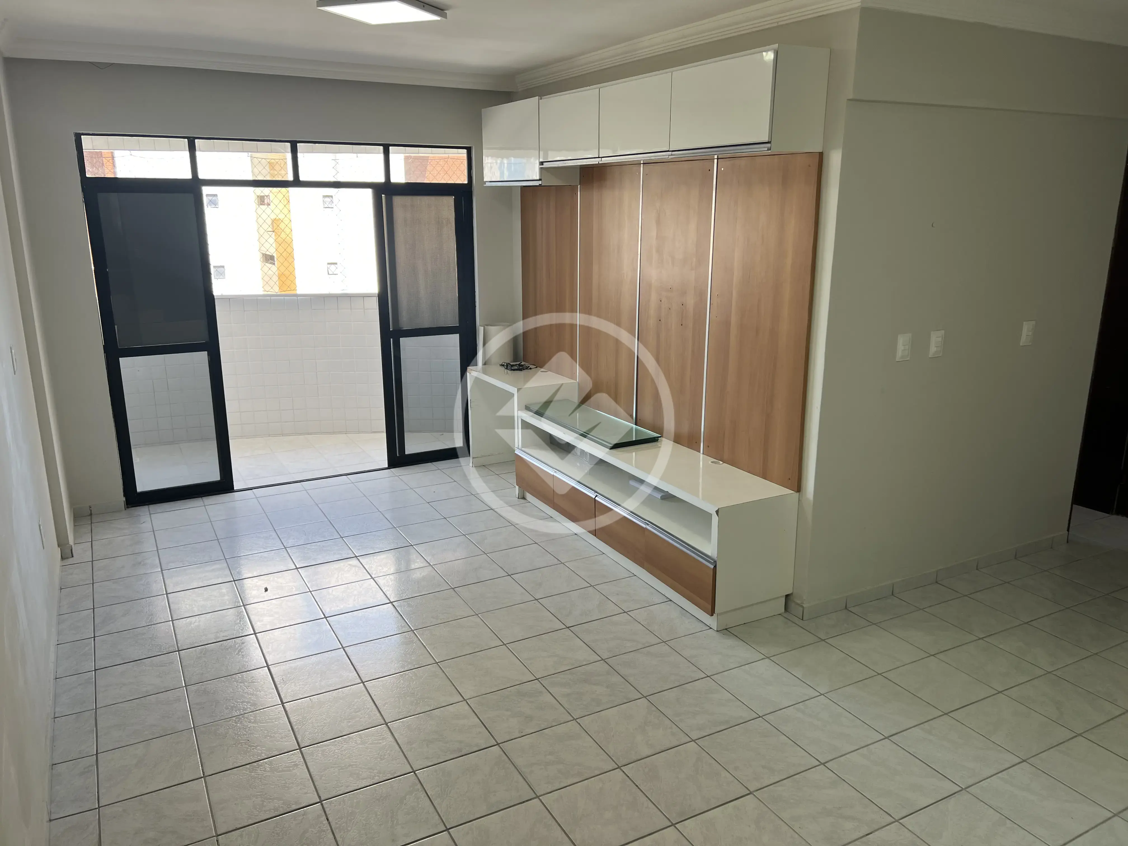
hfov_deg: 67.3
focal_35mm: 26
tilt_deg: -14.9
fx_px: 847
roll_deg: +0.0
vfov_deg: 53.1
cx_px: 564
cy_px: 423
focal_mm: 5.7
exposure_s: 1/121
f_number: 1.5
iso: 40
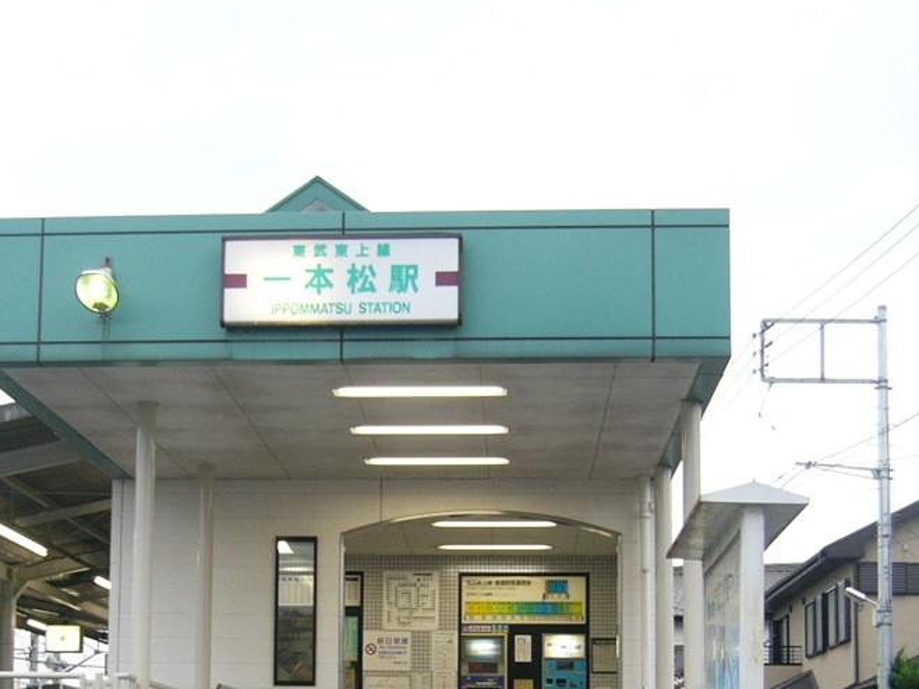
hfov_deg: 28.5
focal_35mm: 68
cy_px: 589
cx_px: 368
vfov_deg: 21.2
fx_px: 1805
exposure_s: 1/50
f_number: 2.8
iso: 100
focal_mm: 5.8
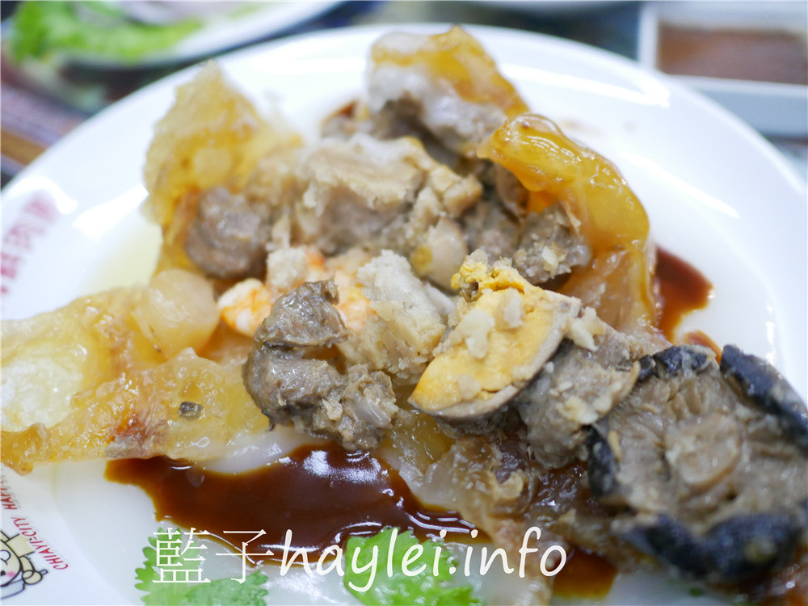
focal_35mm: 30
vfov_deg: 46.8
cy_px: 303
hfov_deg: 60.0
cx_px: 404
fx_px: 700
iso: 1250
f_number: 1.7
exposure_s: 1/60
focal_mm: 15
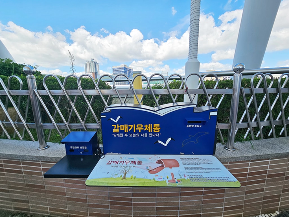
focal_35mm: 13
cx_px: 144
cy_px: 108
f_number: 2.2
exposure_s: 1/1255
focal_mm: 2.2
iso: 50
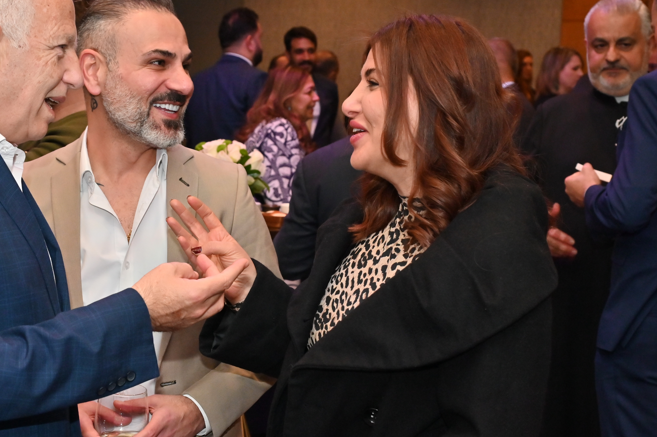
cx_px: 216
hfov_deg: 27.2
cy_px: 265
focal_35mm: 74
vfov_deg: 18.4
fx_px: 1350
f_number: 7.1
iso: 2500
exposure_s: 1/80
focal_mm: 50
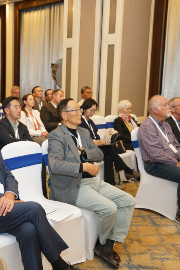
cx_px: 44
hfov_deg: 28.8
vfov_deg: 42.8
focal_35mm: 46
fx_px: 345
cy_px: 136
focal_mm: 30
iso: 1000
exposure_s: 1/250
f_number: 3.2
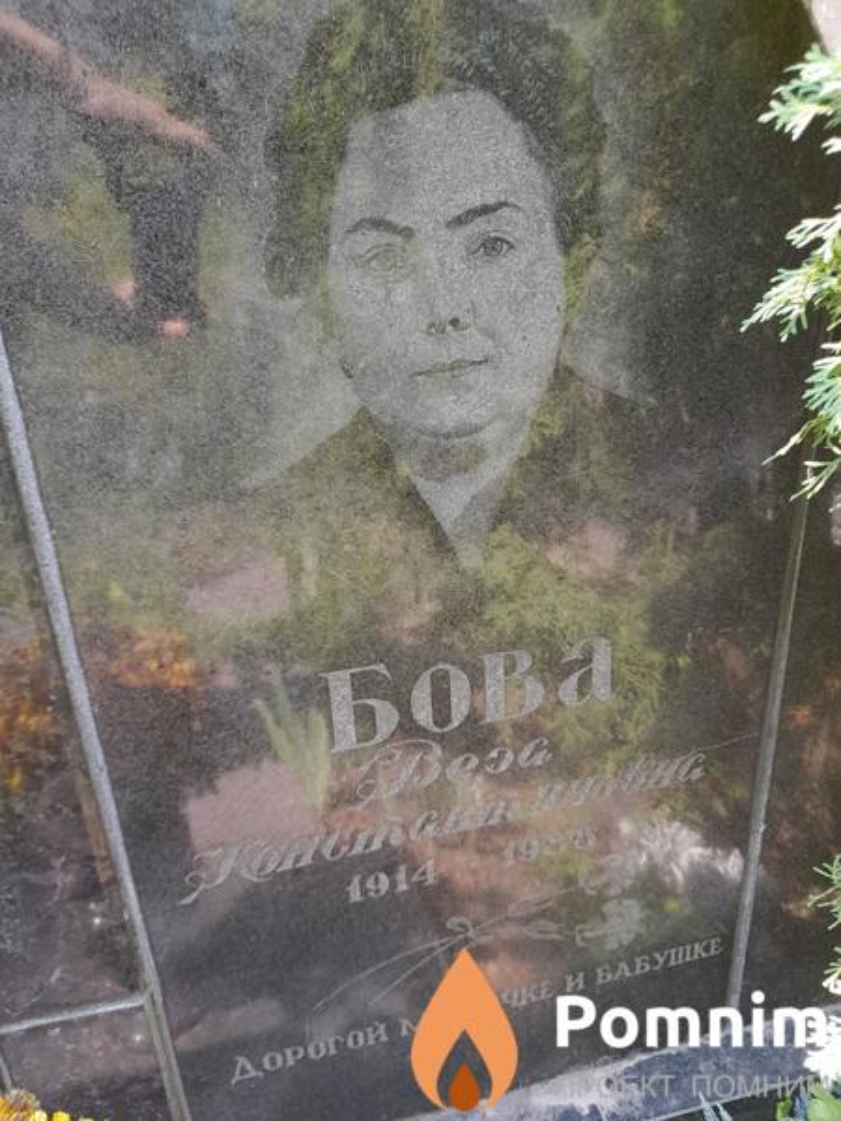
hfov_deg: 54.9
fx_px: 810
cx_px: 420
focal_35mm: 25
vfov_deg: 69.4
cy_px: 560
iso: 32
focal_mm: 4.6
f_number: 2
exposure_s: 1/50
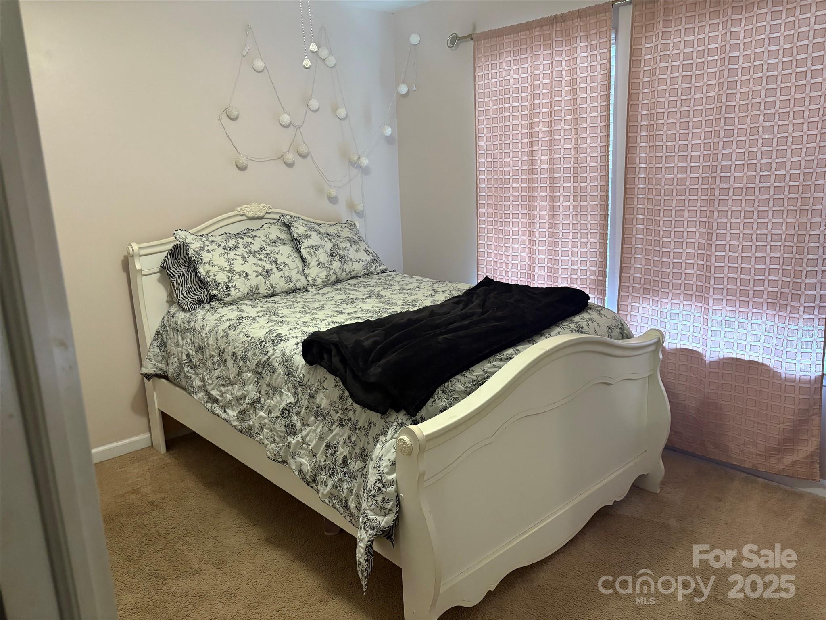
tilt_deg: -12.2
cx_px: 413
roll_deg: +2.7
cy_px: 310
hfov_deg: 67.3
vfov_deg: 53.1
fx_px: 620
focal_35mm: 26
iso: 320
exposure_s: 1/60
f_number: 1.6
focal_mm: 5.96
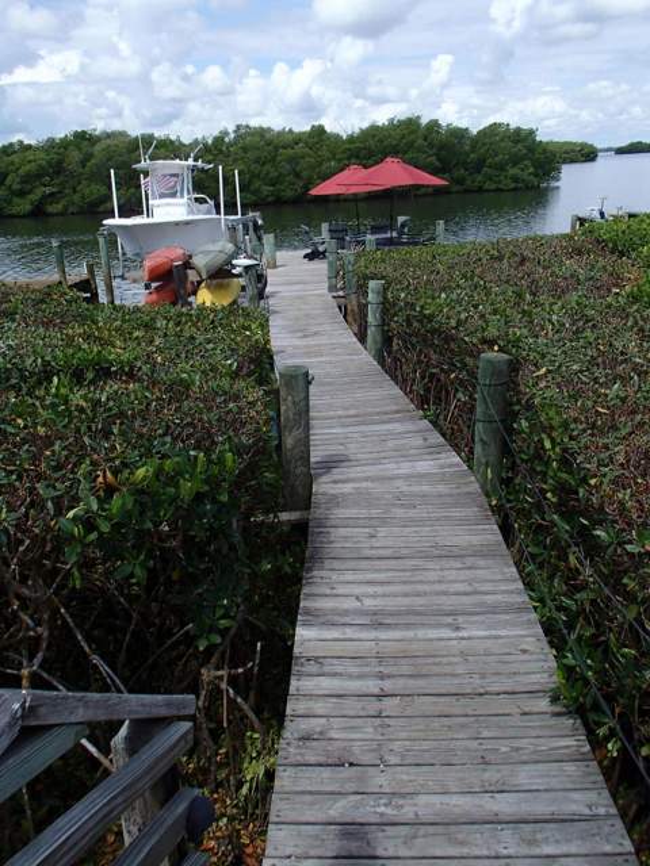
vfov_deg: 63.4
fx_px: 701
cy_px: 433
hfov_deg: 49.7
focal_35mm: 28
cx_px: 325
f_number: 11
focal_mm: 5
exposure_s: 1/125
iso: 100
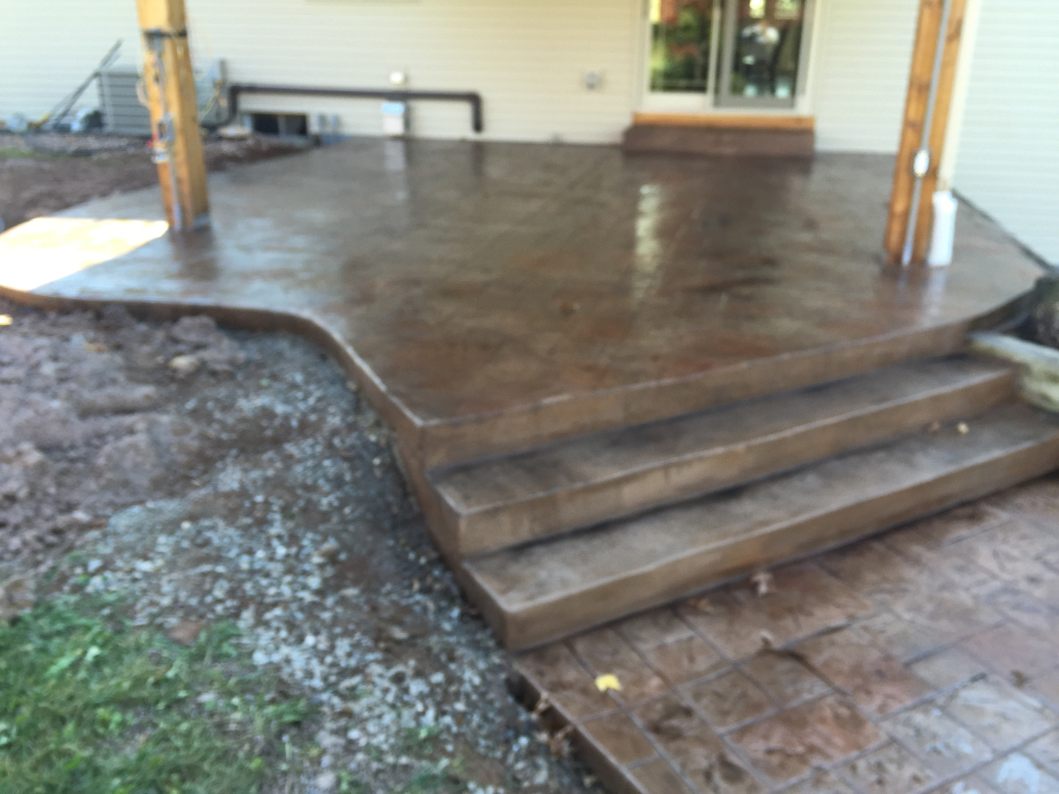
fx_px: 887
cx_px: 530
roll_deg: -2.3
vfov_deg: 48.2
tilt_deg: -19.5
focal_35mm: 29
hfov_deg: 61.7
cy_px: 397
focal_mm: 4.15
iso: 40
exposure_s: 1/120
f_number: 2.2
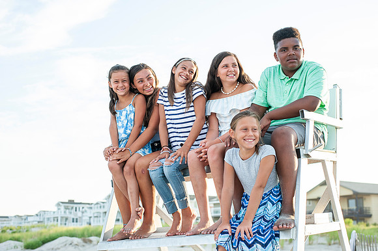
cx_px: 189
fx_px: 525
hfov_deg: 39.6
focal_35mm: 50
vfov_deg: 27.0
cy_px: 126
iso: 640
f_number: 4
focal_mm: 50
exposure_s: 1/1600
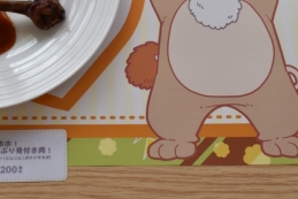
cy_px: 8
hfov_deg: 22.8
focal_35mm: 89
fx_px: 737
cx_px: 102
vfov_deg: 15.2
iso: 500
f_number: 13
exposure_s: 1/80
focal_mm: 30
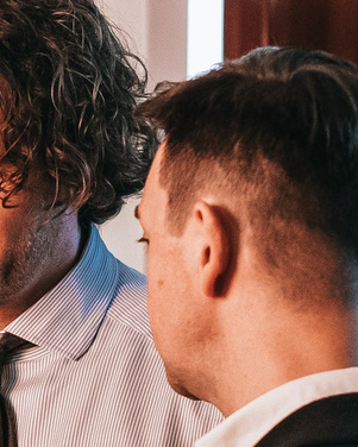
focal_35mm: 238
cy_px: 409
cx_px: -145
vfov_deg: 8.1
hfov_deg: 6.4
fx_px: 3151
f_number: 2
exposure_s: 1/200
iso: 3200
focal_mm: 35
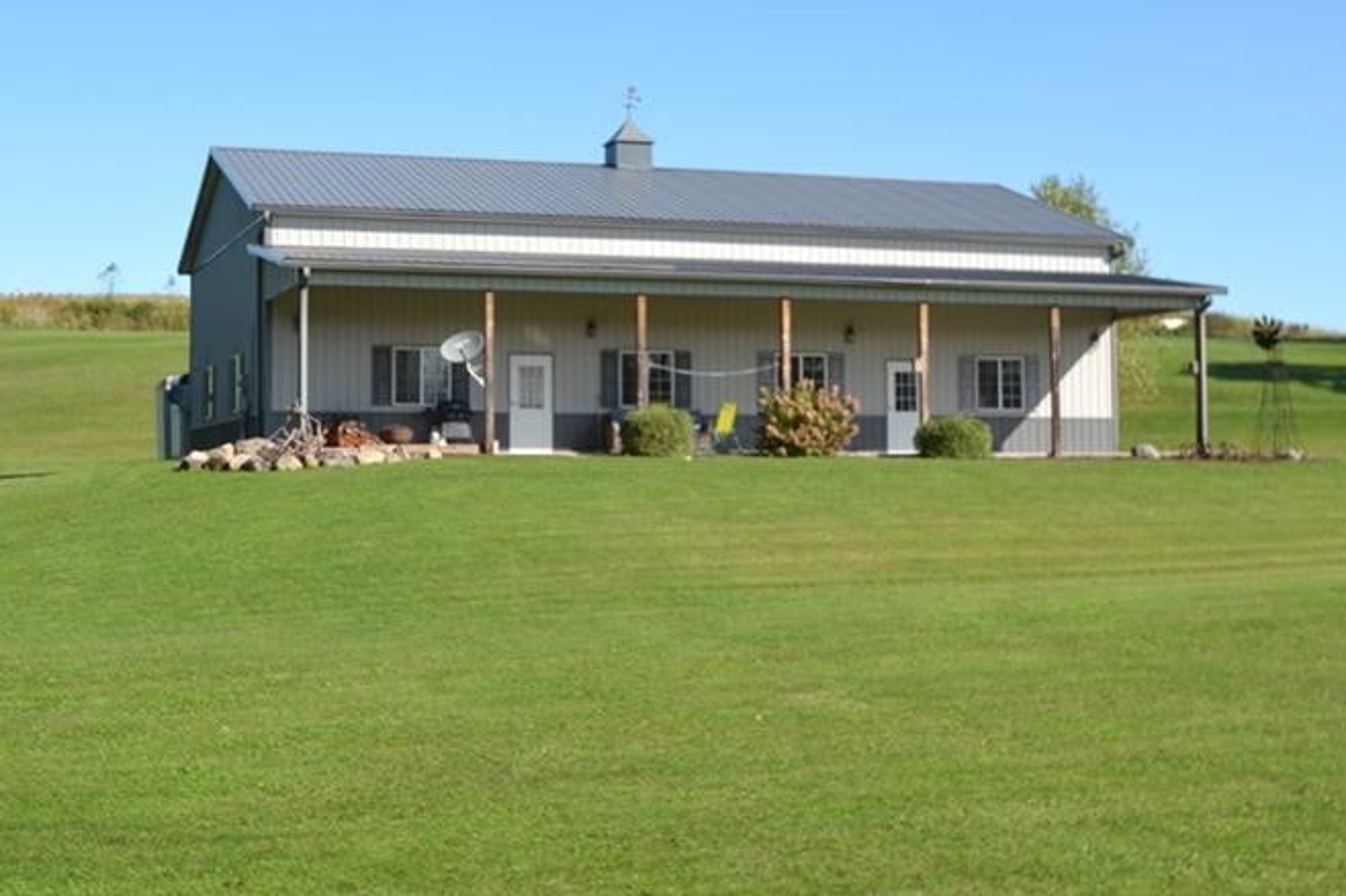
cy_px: 352
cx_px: 605
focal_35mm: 56
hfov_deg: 35.6
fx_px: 2093
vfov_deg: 24.1
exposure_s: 1/160
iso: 100
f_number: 6.3
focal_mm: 24
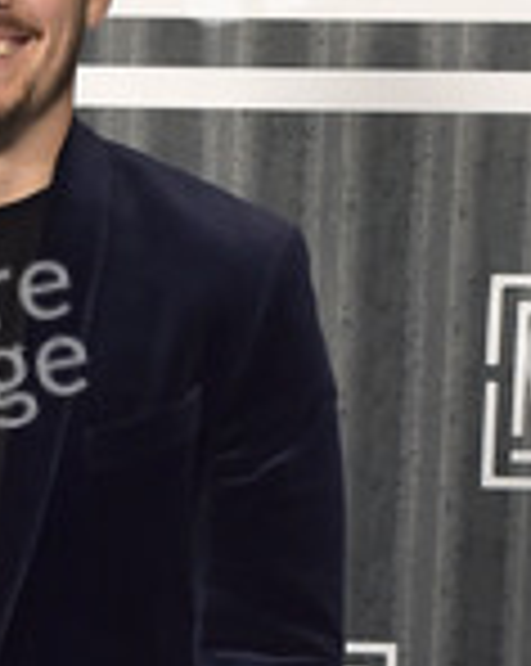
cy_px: 594
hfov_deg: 12.5
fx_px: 2402
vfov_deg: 15.6
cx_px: -11
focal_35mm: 122
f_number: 6.3
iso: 2500
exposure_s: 1/250
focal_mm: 48
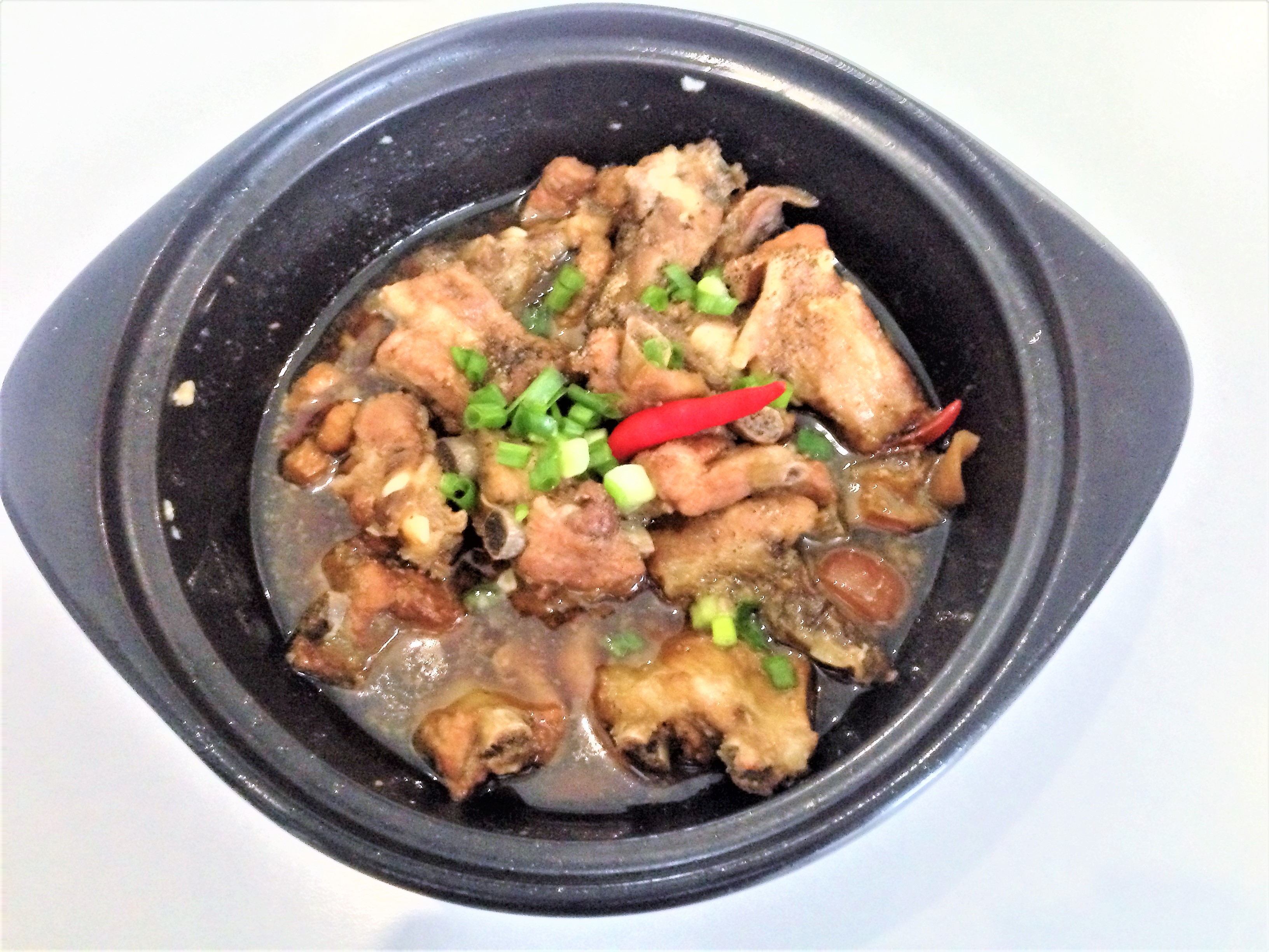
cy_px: 476
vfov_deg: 42.9
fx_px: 1210
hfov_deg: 55.4
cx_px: 634
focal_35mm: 33
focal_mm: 4.12
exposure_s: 1/15
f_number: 2.4
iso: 500
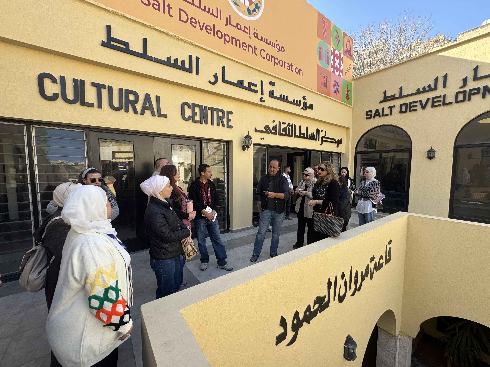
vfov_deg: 85.7
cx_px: 245
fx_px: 198
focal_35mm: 14
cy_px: 184
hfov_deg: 102.1
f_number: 2.2
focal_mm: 2.22
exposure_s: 1/251
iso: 40
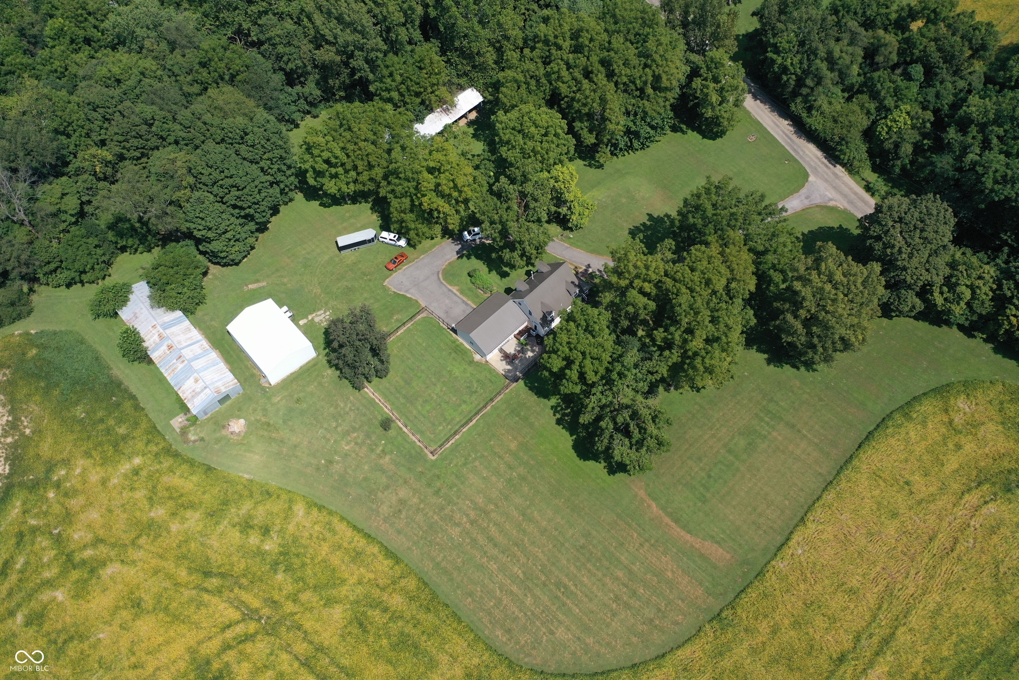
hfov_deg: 65.5
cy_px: 340
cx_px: 510
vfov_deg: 46.4
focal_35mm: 28
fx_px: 792
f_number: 2.8
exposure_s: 1/6400
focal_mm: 10.26
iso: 400
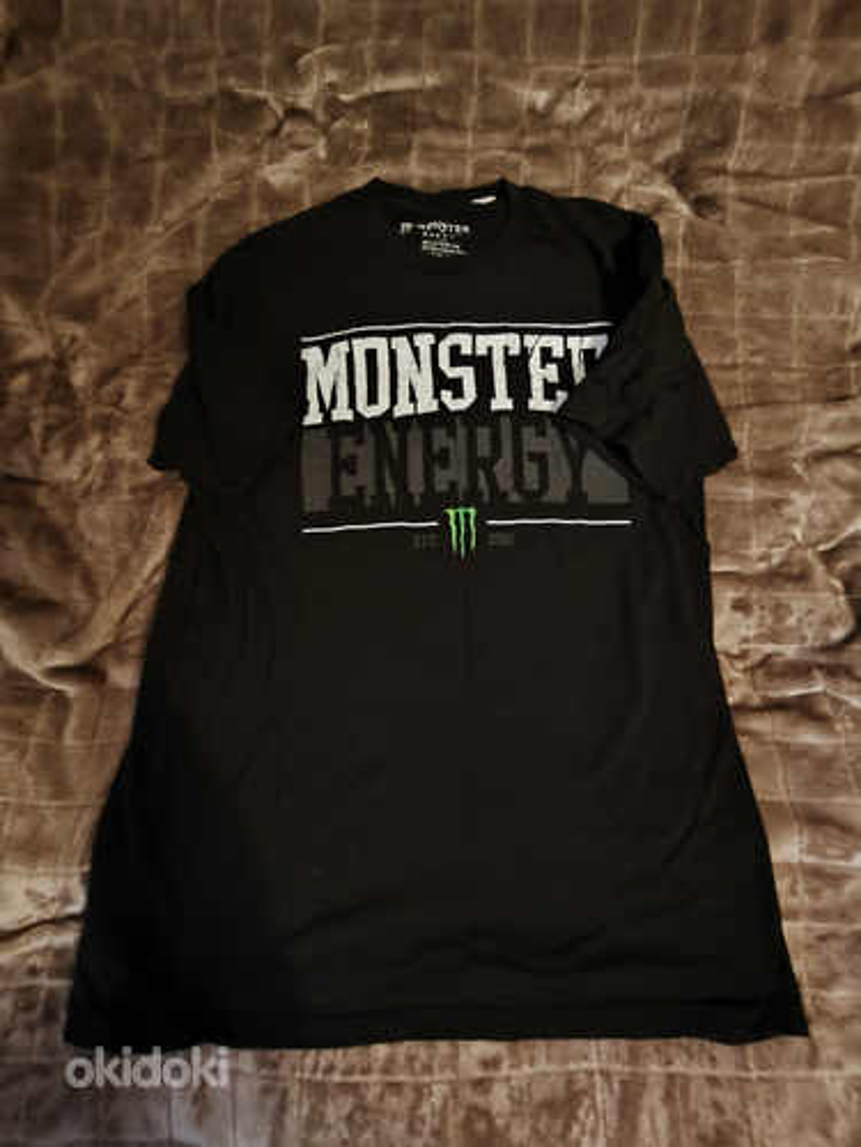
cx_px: 430
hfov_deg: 78.1
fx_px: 531
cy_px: 574
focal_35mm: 16
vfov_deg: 94.5
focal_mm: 1.65
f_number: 2.2
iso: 1600
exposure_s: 1/14.3
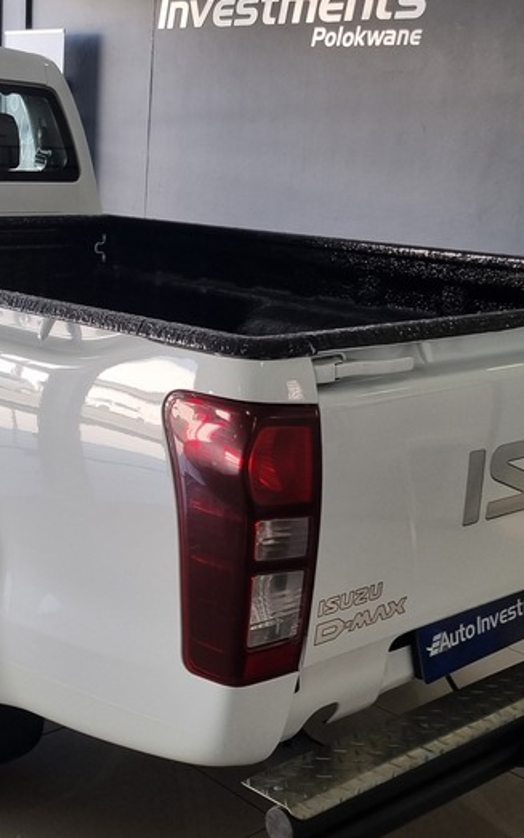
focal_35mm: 54
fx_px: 1234
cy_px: 402
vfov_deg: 37.5
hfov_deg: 23.8
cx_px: 147
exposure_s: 1/172
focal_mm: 5.4
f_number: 1.8
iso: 50
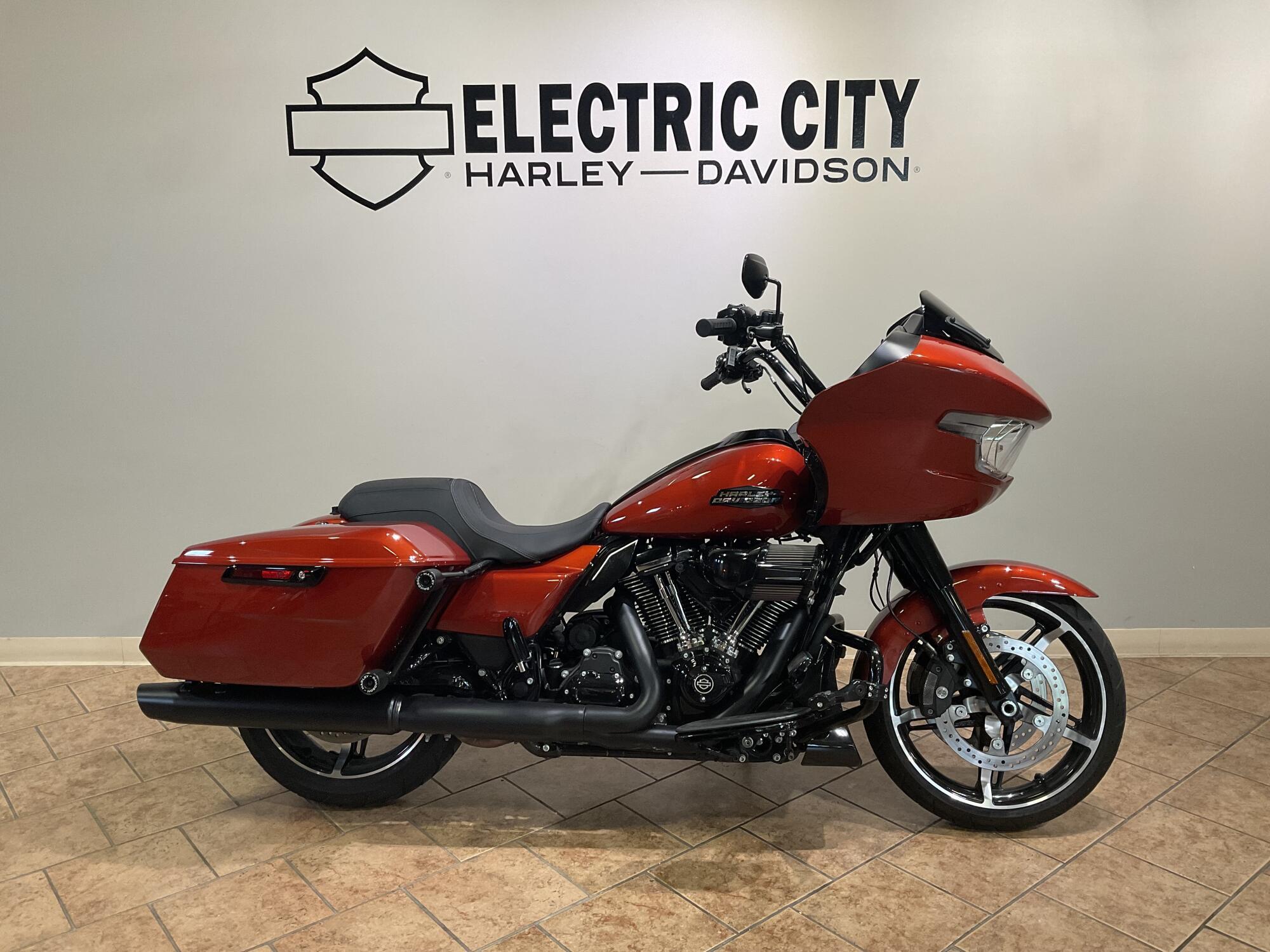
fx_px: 1064
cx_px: 635
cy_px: 476
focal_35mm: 29
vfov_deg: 48.2
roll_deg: +0.2
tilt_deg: -12.0
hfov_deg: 61.7
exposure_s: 1/60
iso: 50
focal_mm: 3
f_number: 1.8
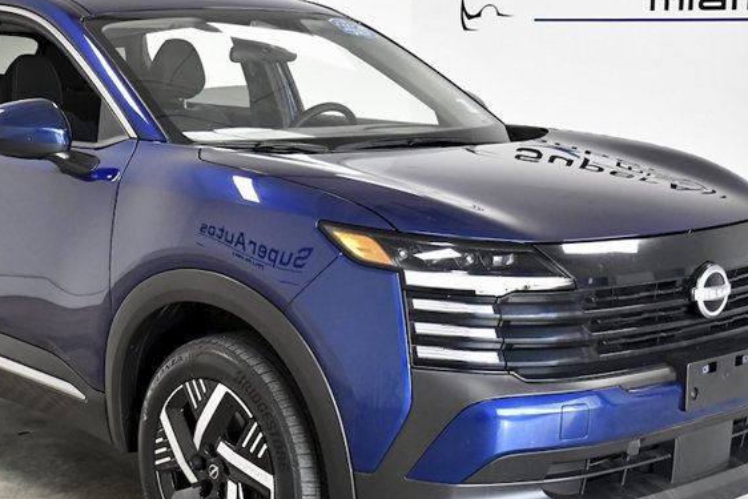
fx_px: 1476
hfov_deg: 28.3
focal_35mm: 71
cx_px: 269
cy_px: 256
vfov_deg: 19.2
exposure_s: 1/800
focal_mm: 26
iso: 2500
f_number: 3.8
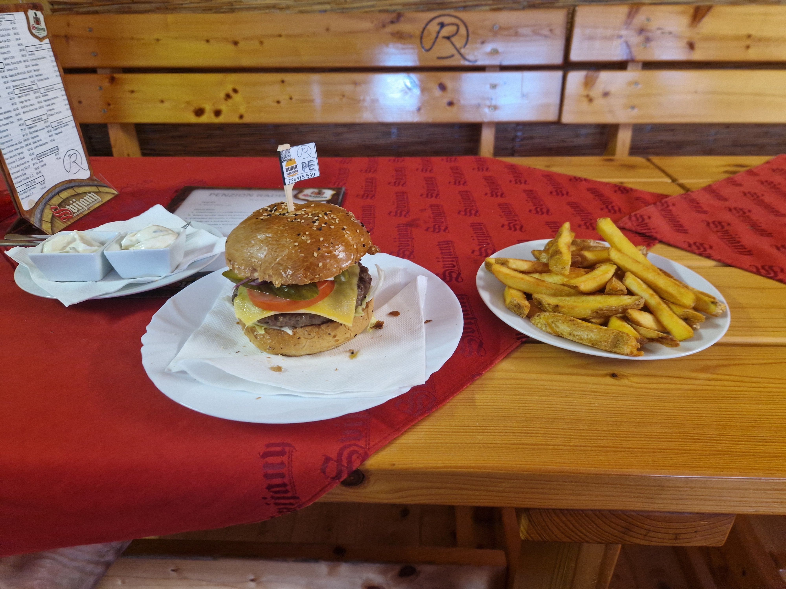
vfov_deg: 58.9
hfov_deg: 73.9
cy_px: 294
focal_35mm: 23
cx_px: 393
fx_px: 522
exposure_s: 1/50
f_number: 1.8
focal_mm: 5.4
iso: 640
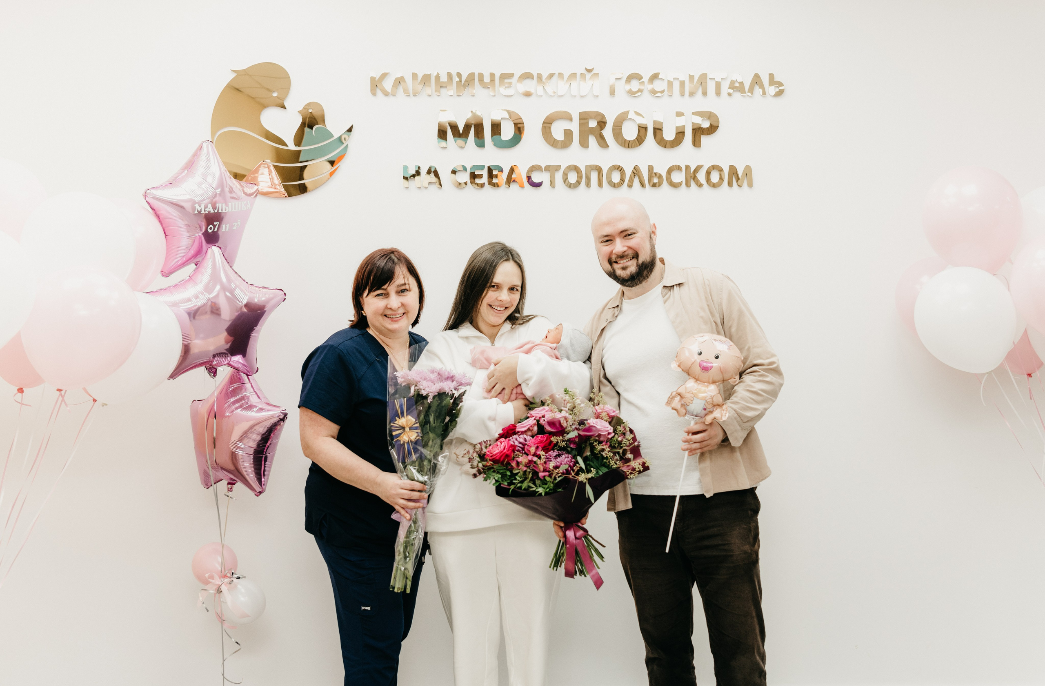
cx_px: 578
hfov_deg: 45.4
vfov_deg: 30.8
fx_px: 1248
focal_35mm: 43
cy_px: 340
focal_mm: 38
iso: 250
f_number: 4
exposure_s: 1/160
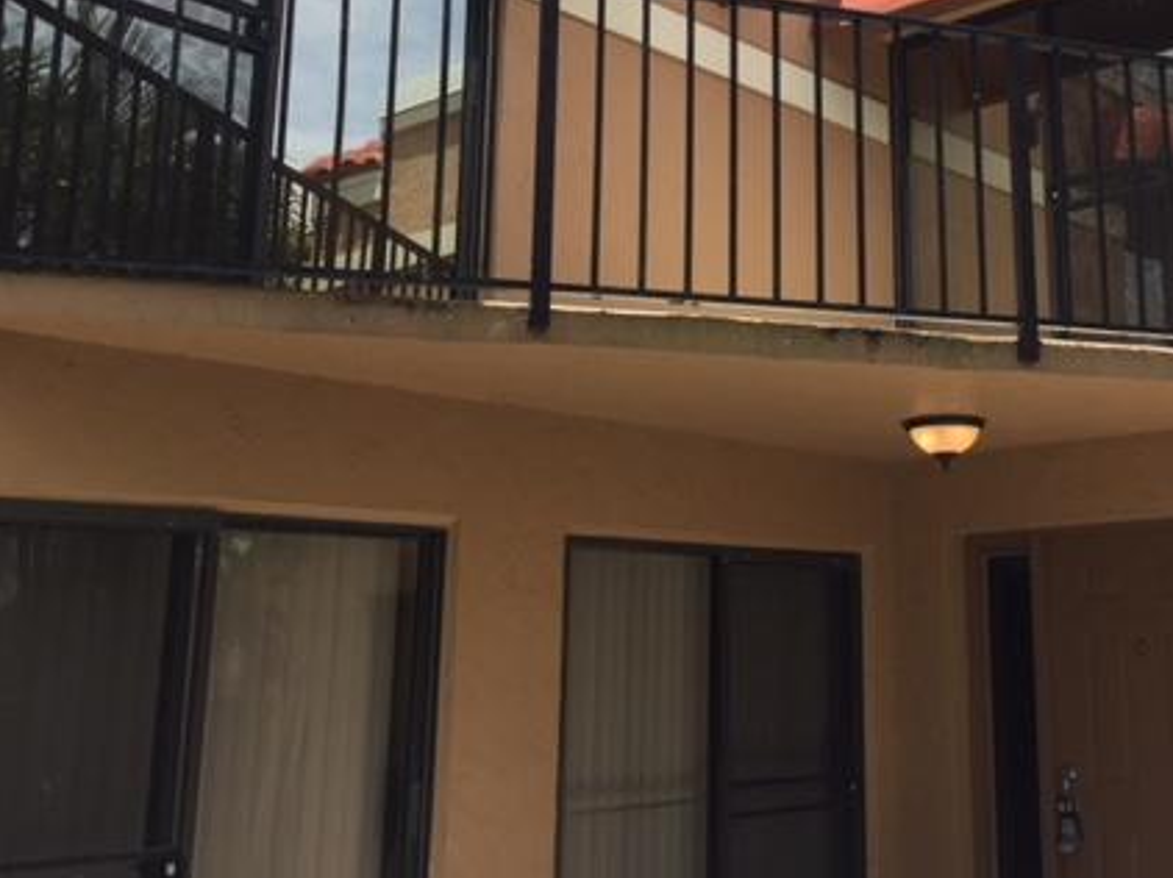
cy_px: 300
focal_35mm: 44
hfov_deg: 42.0
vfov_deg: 32.6
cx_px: 839
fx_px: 1490
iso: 32
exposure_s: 1/1199
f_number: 2.2
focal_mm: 4.15
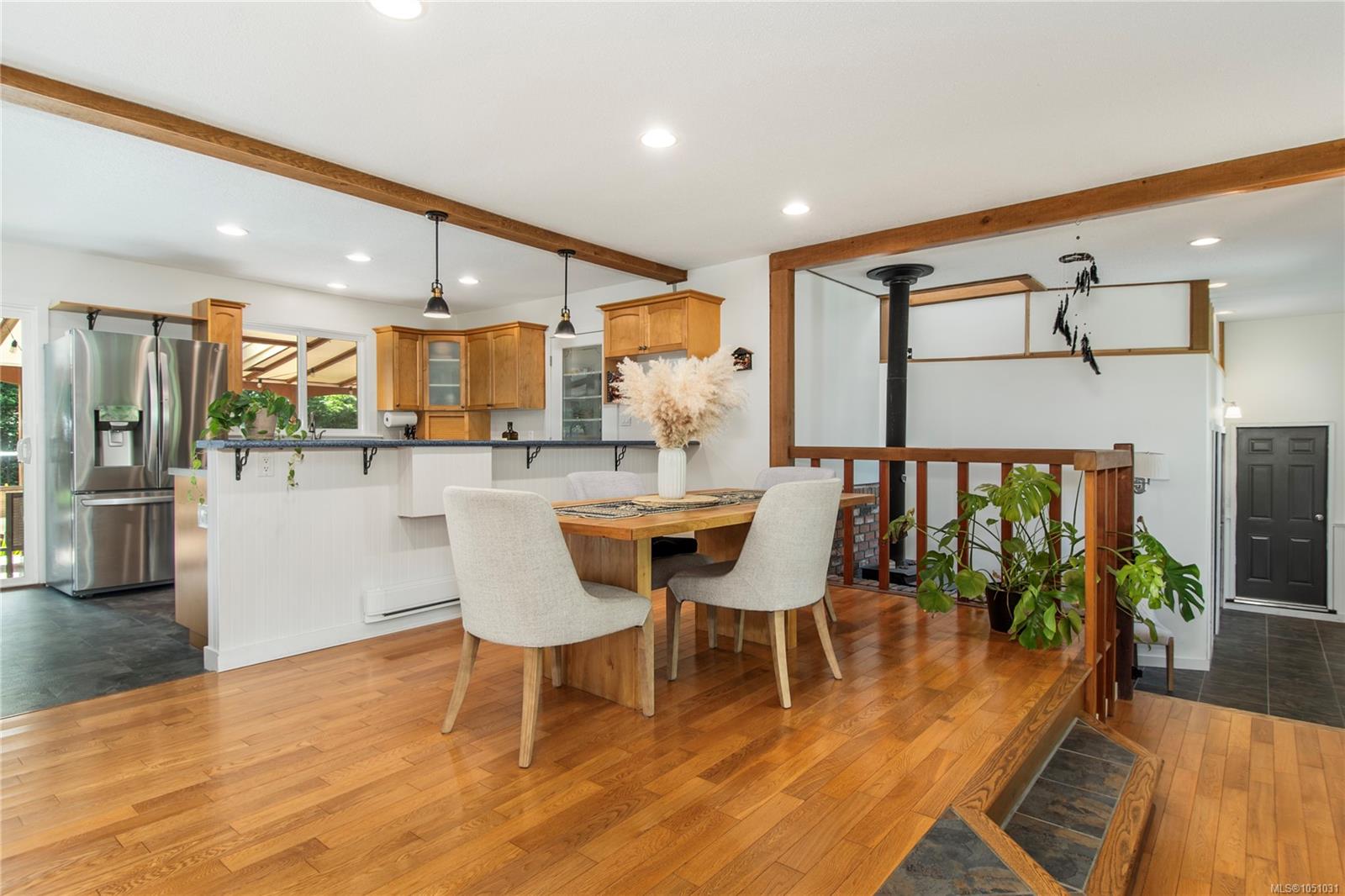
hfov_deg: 90.0
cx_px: 672
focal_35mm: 18
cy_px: 448
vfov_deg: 67.4
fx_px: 672
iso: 250
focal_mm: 12
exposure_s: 1/5
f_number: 8
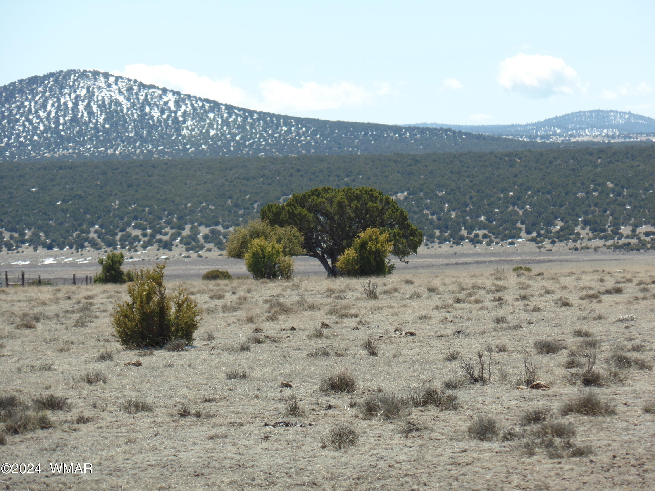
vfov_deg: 6.8
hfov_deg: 9.1
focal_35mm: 217
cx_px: 328
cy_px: 246
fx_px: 4106
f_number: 4.8
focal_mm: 38.6
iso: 80
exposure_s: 1/350
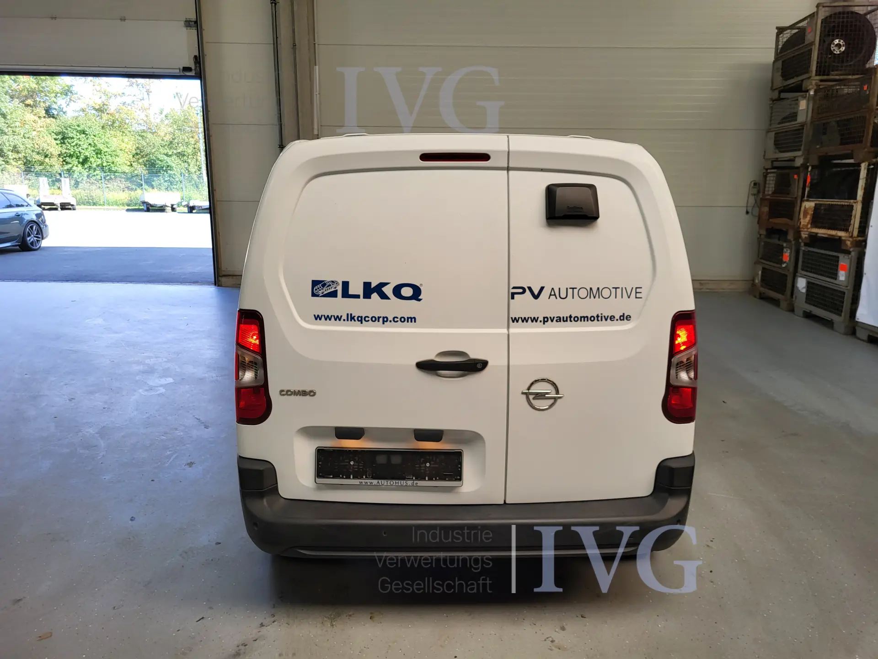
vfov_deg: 53.1
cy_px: 330
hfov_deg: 67.3
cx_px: 439
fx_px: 659
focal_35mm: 26
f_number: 1.8
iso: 40
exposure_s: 1/216
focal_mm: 5.4
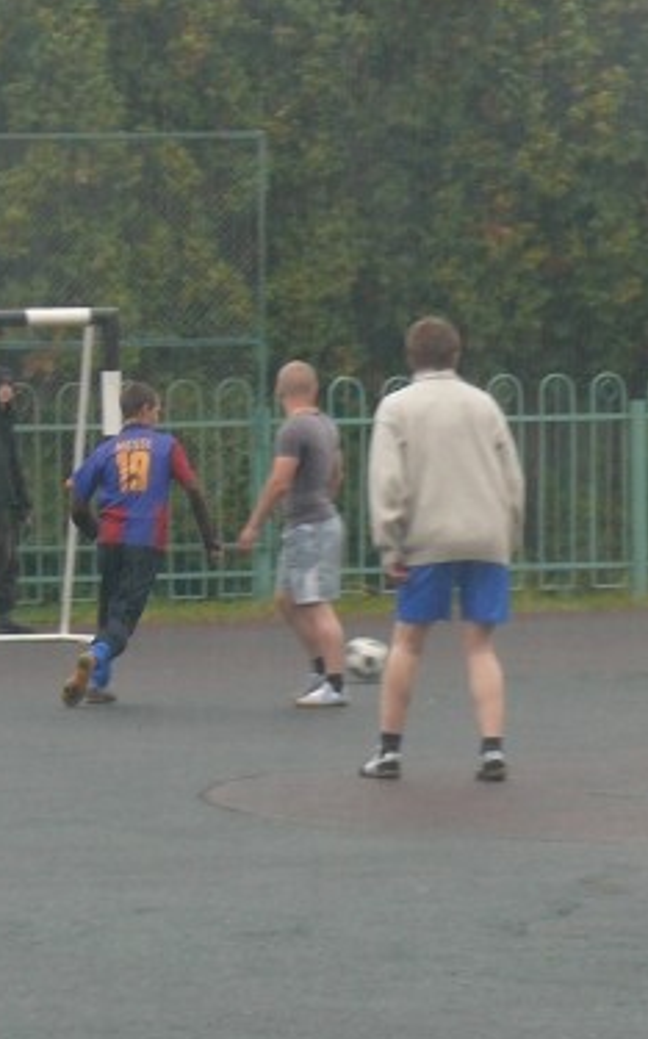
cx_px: -102
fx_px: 5997
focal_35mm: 212
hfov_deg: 6.2
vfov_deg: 9.9
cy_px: 529
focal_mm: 16
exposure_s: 1/80
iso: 100
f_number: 3.2
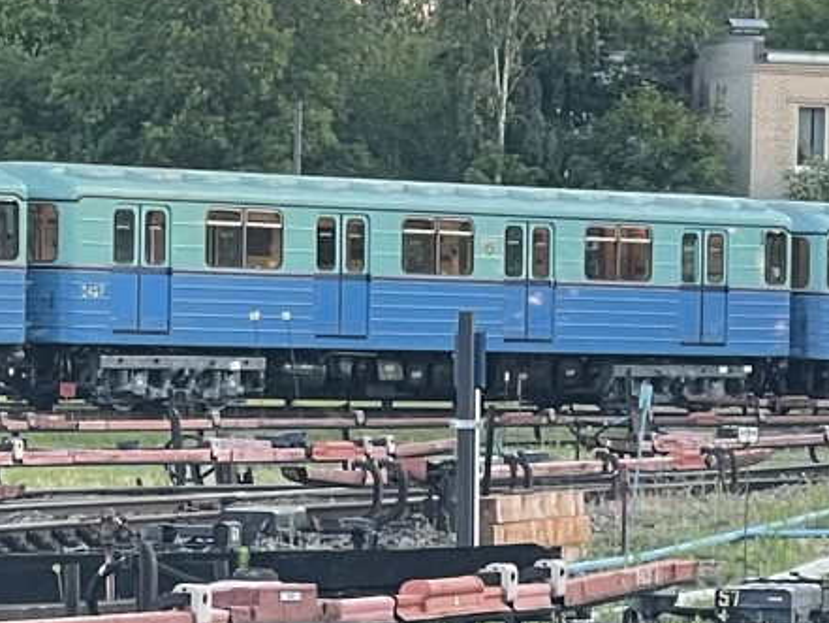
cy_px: 787
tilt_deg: -4.1
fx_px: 7115
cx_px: 835
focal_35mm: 297
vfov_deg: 5.0
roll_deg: -1.0
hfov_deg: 6.6
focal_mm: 7.5
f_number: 2.2
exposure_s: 1/99
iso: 40
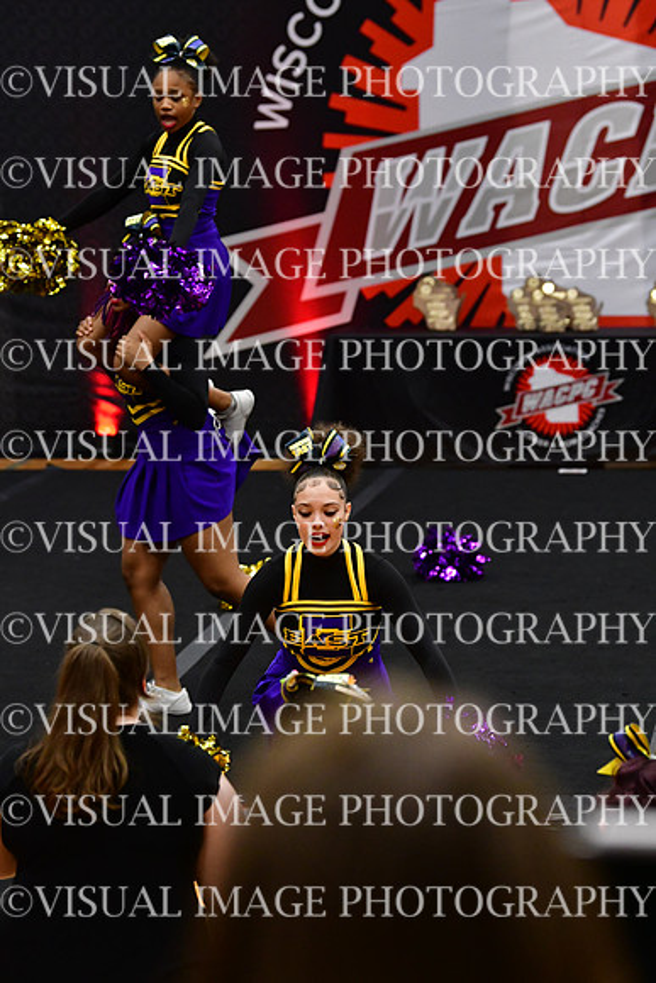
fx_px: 4589
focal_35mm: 168
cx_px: 328
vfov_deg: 12.2
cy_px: 492
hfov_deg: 8.2
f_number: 4
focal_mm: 112
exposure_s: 1/500
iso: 4000
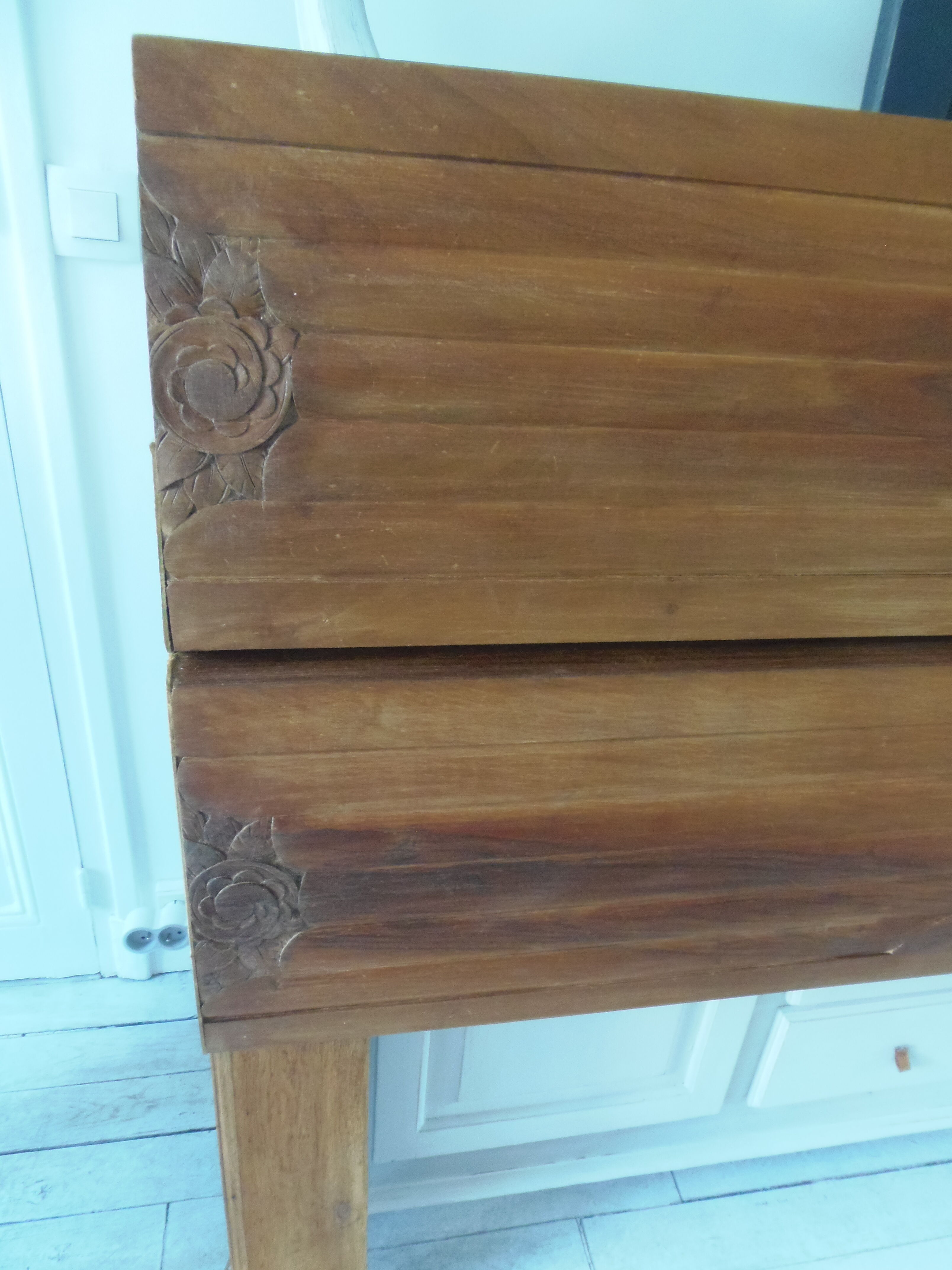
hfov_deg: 56.8
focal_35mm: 24
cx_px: 476
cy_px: 635
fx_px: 880
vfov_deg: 71.6
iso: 400
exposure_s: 1/20
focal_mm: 4.3
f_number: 2.9
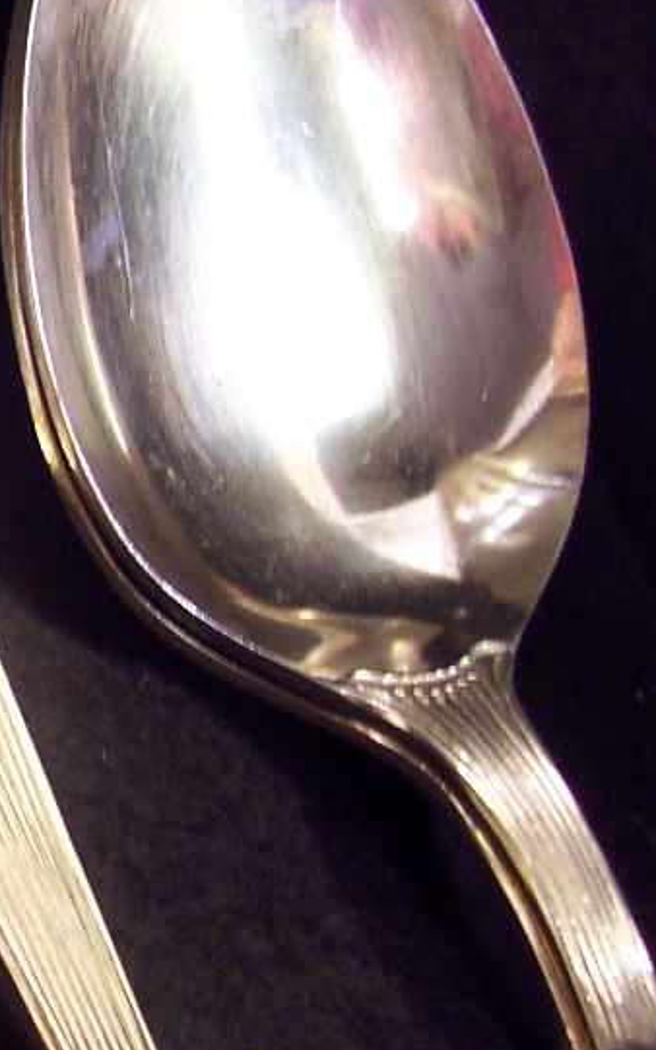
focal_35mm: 87
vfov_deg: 23.8
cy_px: 452
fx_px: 2489
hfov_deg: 13.7
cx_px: -456
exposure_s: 1/30
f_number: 2.8
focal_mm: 5.6
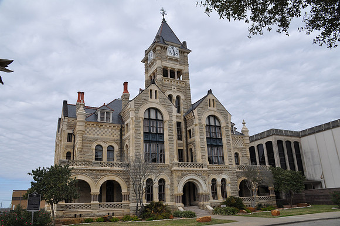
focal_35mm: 27
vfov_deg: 47.8
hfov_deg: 67.5
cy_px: 113
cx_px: 170
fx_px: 255
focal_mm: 18
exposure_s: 1/160
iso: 200
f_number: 13
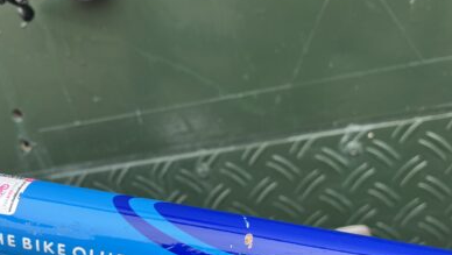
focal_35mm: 35
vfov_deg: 33.1
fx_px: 420
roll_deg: +14.1
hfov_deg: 56.5
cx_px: 200
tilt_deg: -25.9
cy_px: 192
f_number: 1.6
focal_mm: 5.1
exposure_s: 1/231
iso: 40
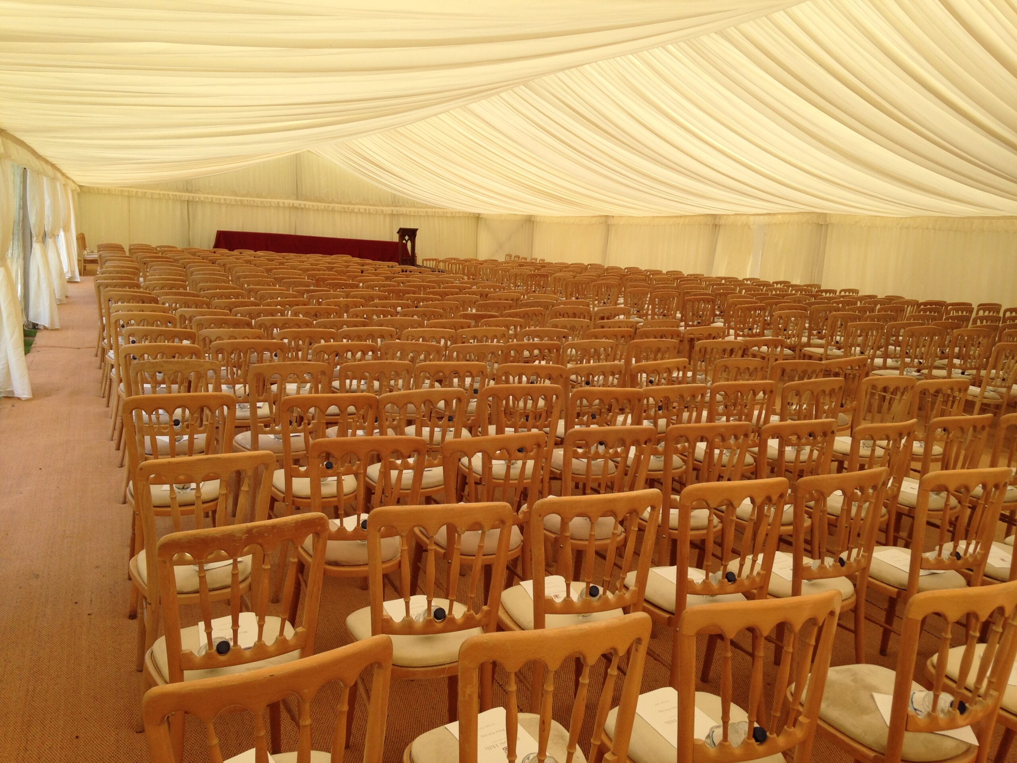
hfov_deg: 55.4
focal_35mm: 33
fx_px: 970
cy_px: 382
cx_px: 508
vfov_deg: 42.9
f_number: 2.4
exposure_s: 1/371
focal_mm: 4.12
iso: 50
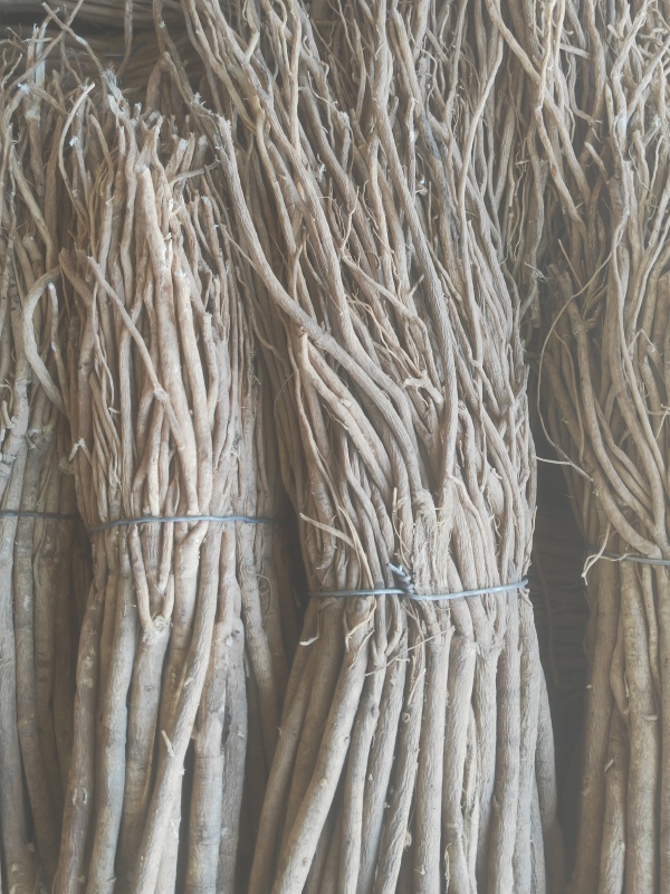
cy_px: 392
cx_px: 324
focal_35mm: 36
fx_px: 929
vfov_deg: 51.2
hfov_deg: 39.7
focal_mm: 5.52
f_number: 1.9
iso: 284
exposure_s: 1/100
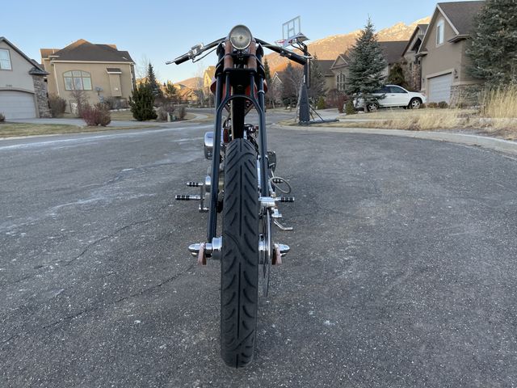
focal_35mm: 26
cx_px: 258
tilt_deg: -12.5
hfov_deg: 67.3
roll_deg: +2.7
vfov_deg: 53.1
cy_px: 194
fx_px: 388
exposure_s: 1/713
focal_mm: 5.1
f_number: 1.6
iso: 32
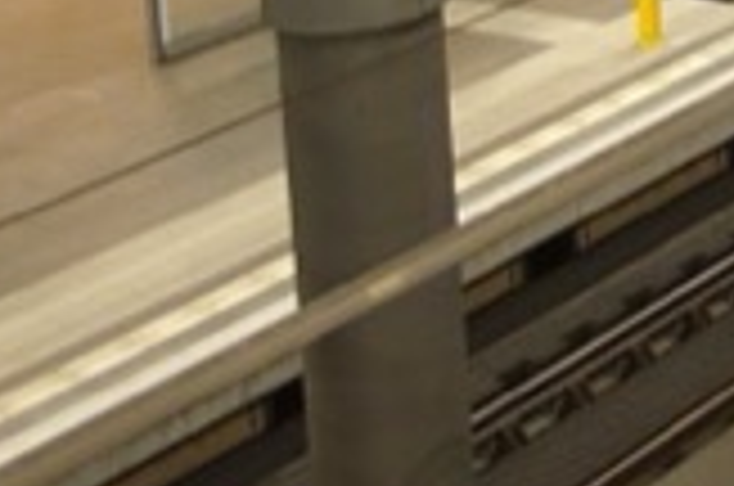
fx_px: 2340
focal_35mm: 115
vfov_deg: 10.8
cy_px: -506
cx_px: 1635
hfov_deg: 13.9
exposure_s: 1/50
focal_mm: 8.8
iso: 400
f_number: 1.8
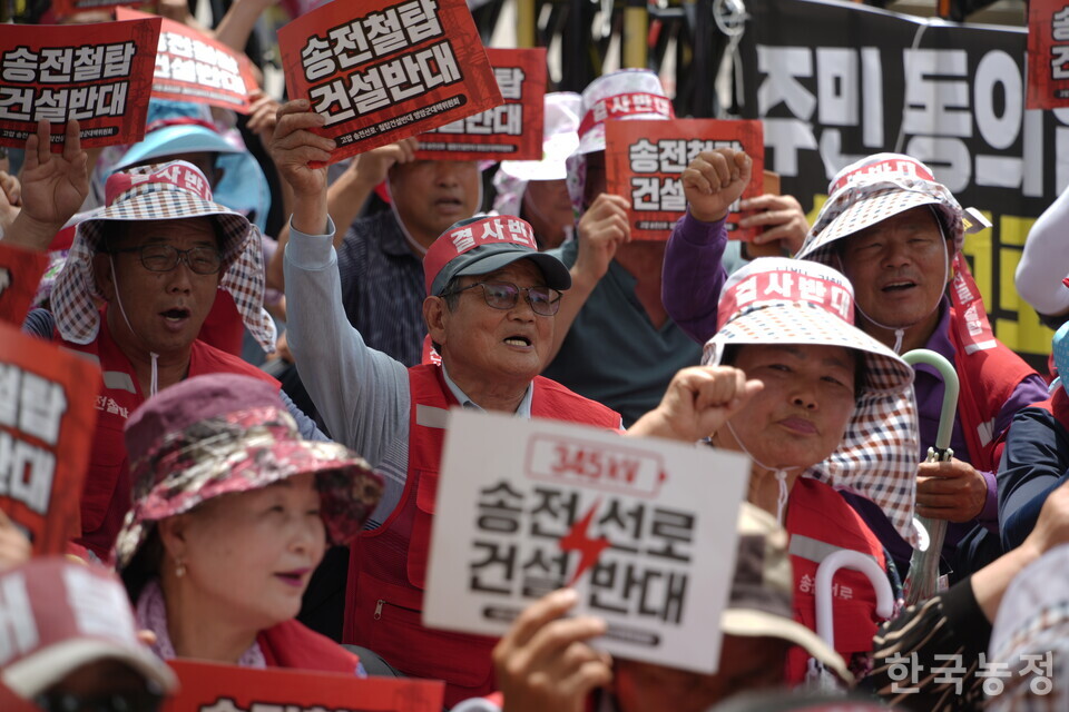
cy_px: 356
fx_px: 5938
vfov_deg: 6.9
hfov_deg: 10.3
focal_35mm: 200
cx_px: 534
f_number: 6.3
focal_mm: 200
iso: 64
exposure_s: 1/125
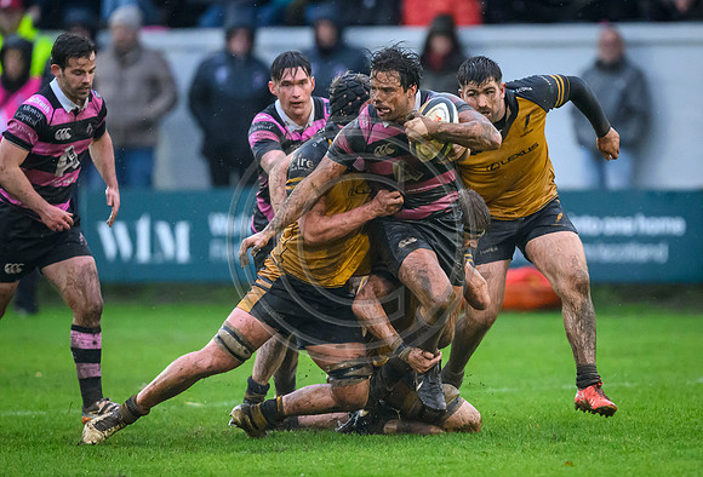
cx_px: 413
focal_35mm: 733
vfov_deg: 1.9
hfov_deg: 2.8
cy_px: 241
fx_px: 14395
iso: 6400
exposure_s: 1/1250
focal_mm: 400
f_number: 3.2
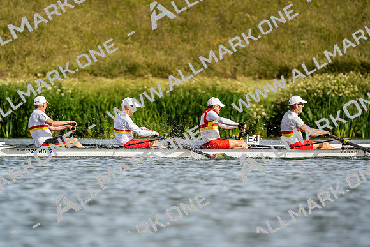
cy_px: 124
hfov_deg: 5.2
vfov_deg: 3.4
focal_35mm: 400
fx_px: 4112
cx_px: 185
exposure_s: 1/2000
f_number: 6.3
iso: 250
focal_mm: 400
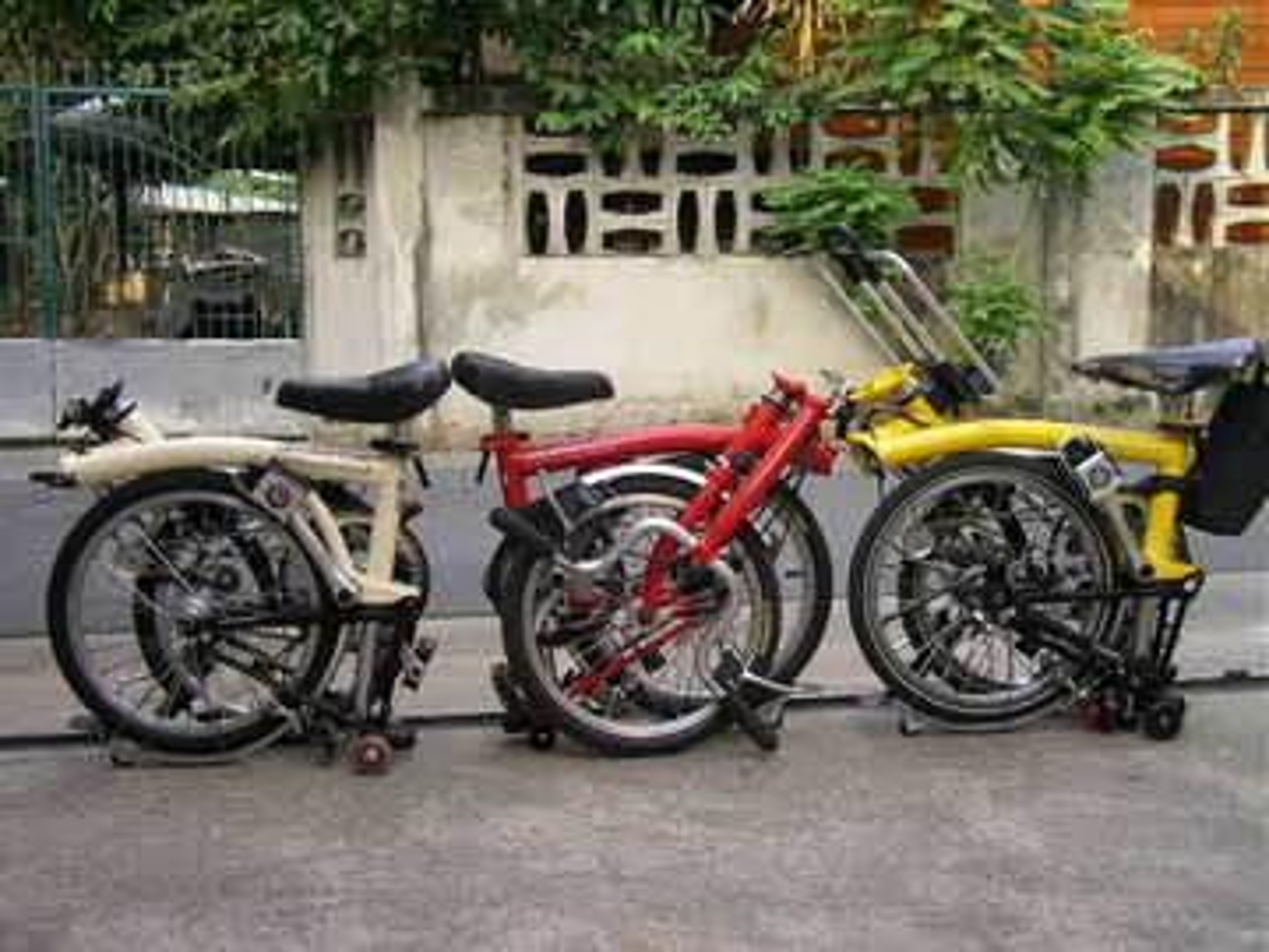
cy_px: 476
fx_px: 1760
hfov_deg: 39.7
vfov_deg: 30.3
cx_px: 634
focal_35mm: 48
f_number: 3.1
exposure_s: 1/132
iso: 50
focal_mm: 7.4
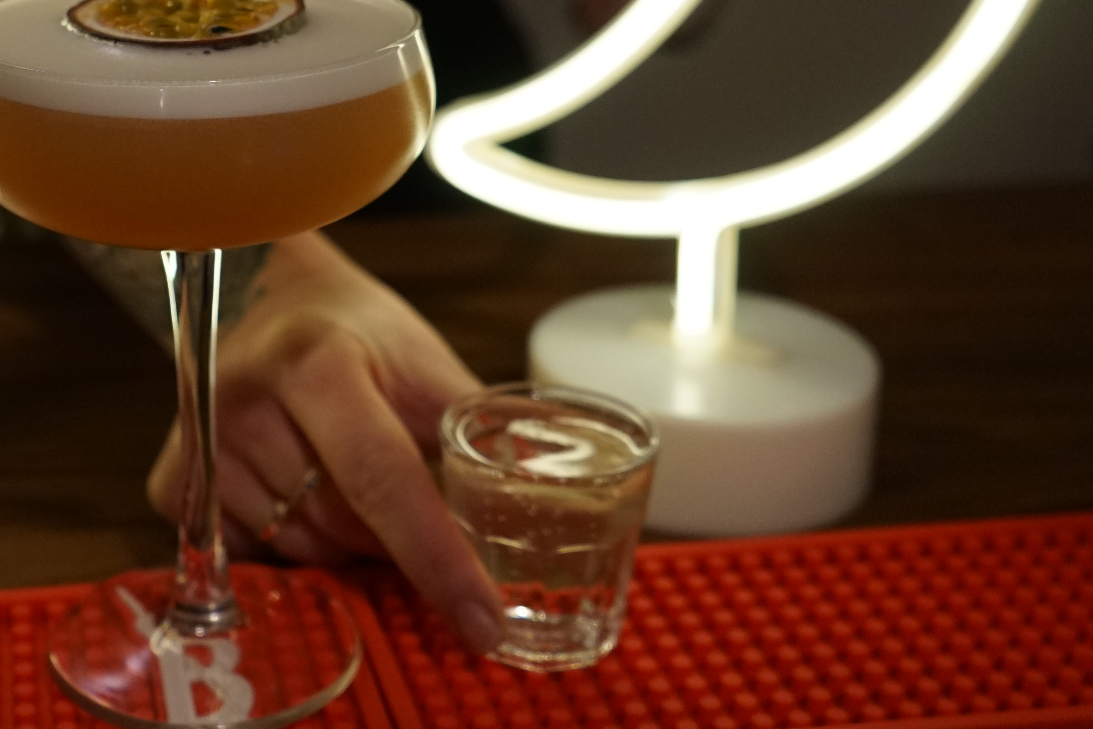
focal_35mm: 62
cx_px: 205
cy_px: 122
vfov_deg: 21.6
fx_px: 1882
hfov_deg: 31.5
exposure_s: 1/160
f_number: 3.5
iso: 1600
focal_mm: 28
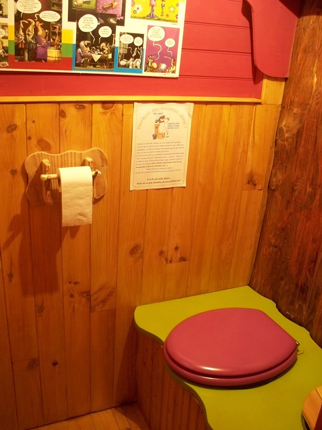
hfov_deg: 39.7
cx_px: 161
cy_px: 215
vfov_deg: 51.4
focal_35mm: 36
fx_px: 446
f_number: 2.8
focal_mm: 7.54
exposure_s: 1/15
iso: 400
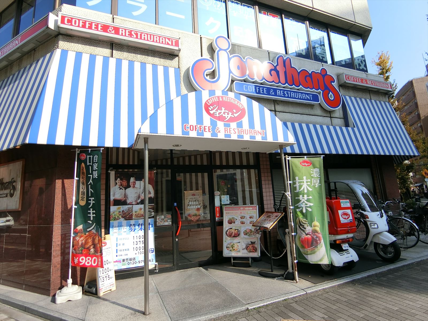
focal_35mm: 19
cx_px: 214
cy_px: 160
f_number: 6.9
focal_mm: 4.06
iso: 80
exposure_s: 1/160
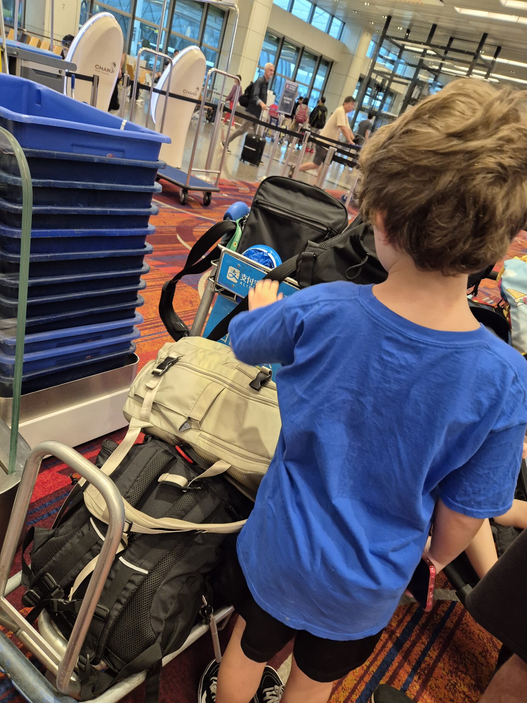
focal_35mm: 23
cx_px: 264
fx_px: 467
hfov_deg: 58.9
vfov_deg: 73.9
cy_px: 352
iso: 500
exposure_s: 1/100
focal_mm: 5.4
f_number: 1.8
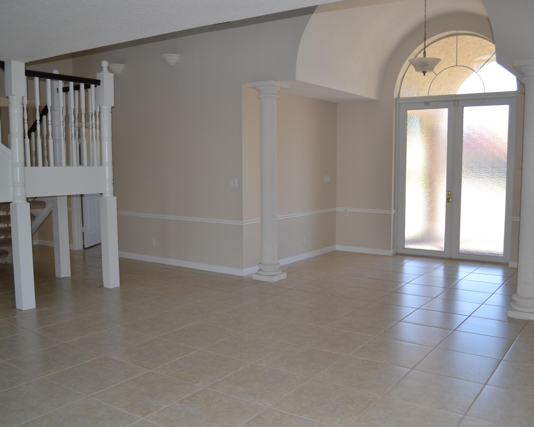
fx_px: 490
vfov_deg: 47.1
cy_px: 215
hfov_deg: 56.9
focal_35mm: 31
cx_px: 306
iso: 180
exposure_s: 1/125
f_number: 4
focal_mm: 18
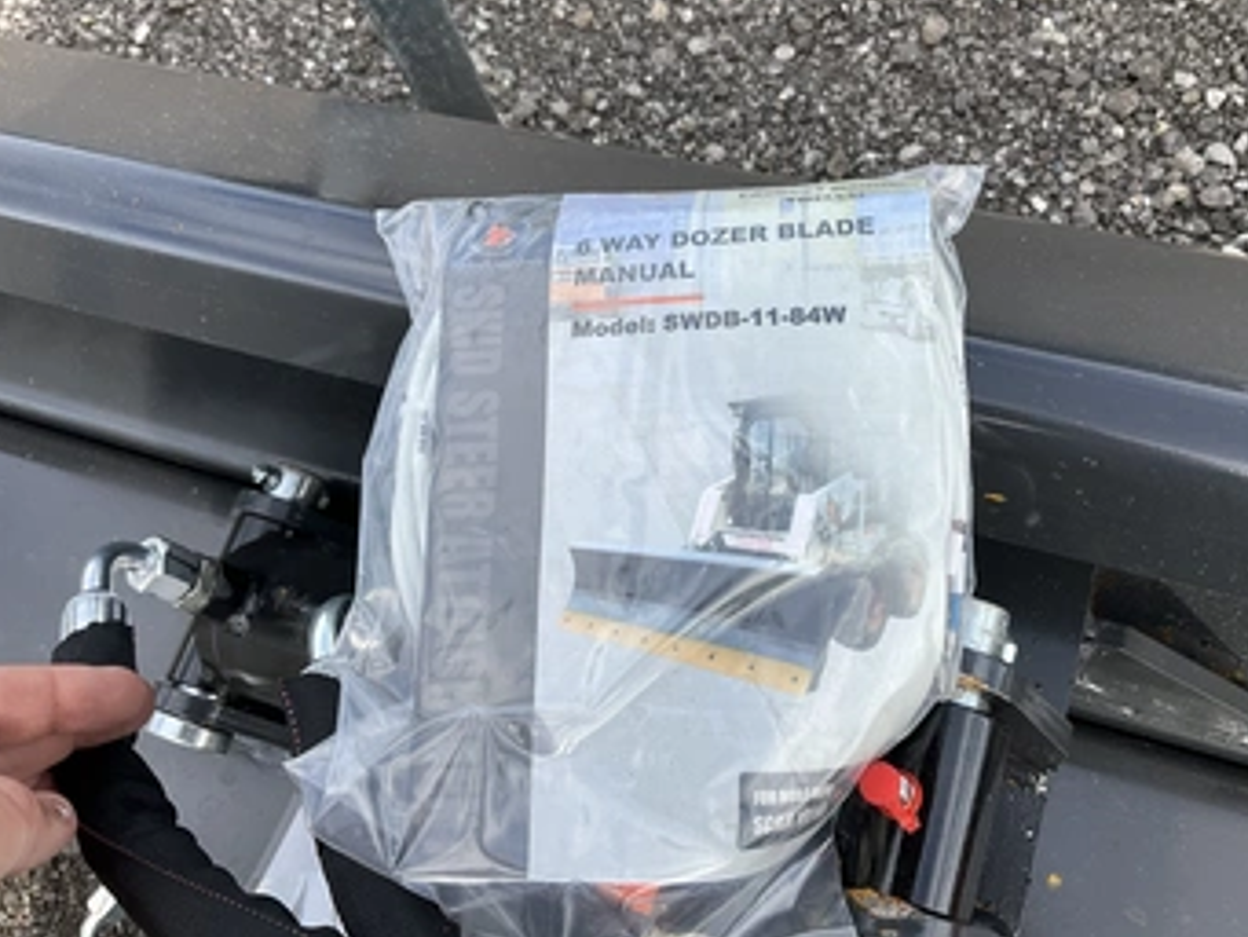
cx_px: 651
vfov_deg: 41.8
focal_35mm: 34
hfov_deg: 53.9
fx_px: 1226
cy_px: 436
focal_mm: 3
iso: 25
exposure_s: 1/606
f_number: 1.8
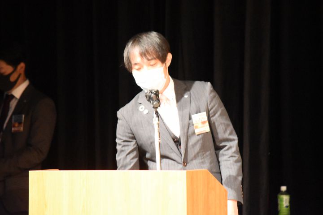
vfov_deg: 3.4
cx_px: 162
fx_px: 3633
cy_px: 108
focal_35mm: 405
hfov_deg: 5.1
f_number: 5.6
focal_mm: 270
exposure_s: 1/60
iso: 12800
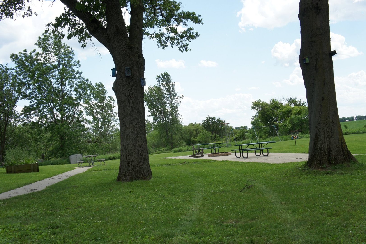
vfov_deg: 30.8
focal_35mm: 44
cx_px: 183
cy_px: 122
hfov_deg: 45.0
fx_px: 442
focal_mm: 29
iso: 200
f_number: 8
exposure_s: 1/250
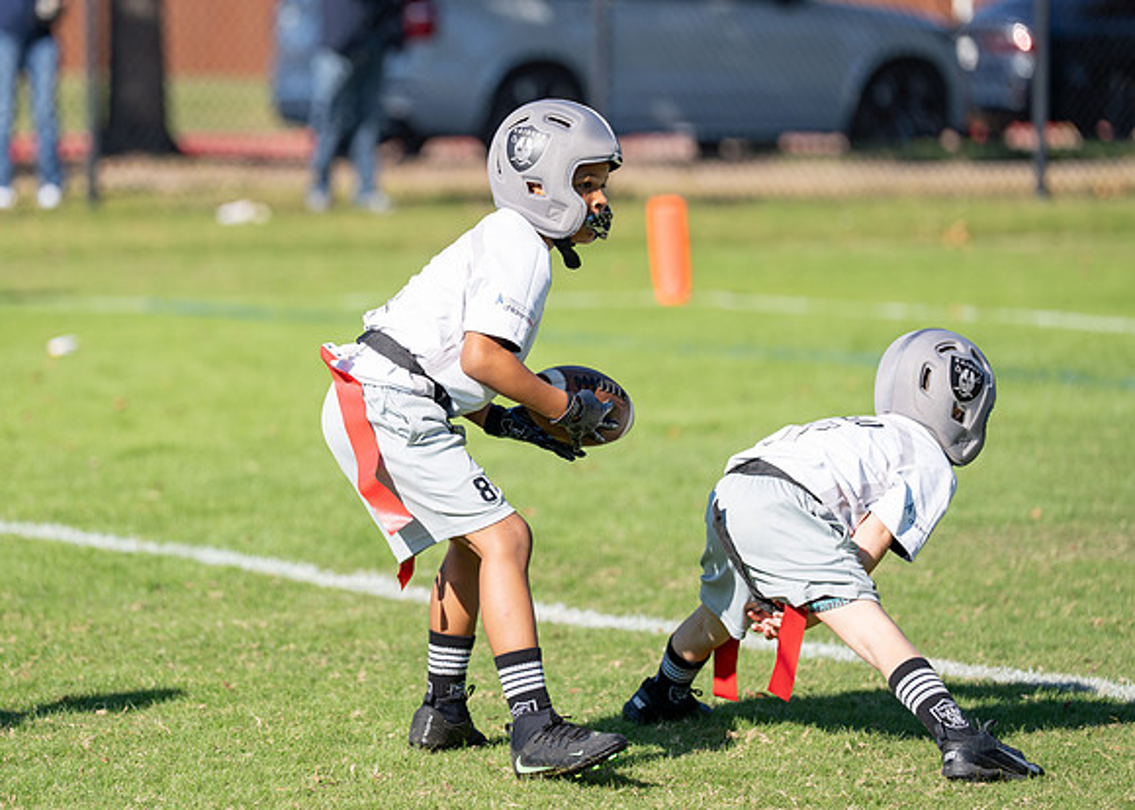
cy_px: 350
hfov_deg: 9.9
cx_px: 408
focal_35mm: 204
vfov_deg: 7.1
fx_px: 6567
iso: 250
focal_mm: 160
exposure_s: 1/5000
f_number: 2.8
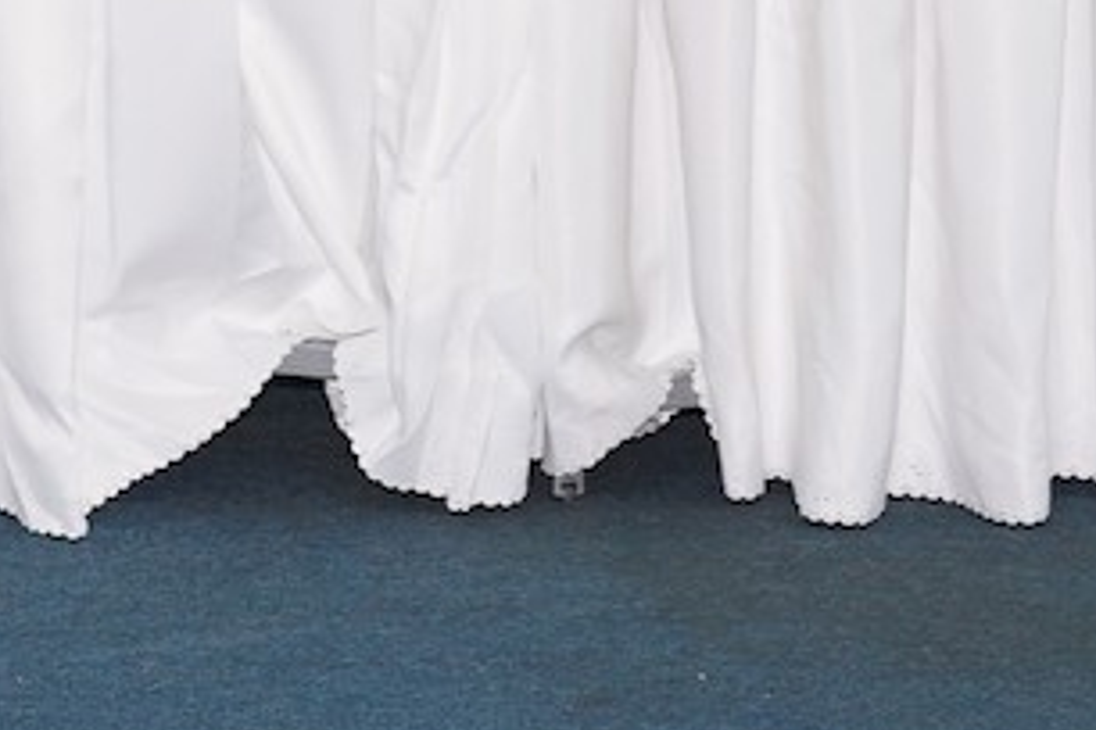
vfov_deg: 5.6
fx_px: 7093
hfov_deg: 8.8
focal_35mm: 233
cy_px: -1120
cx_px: 476
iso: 1250
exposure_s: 1/125
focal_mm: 44
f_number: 5
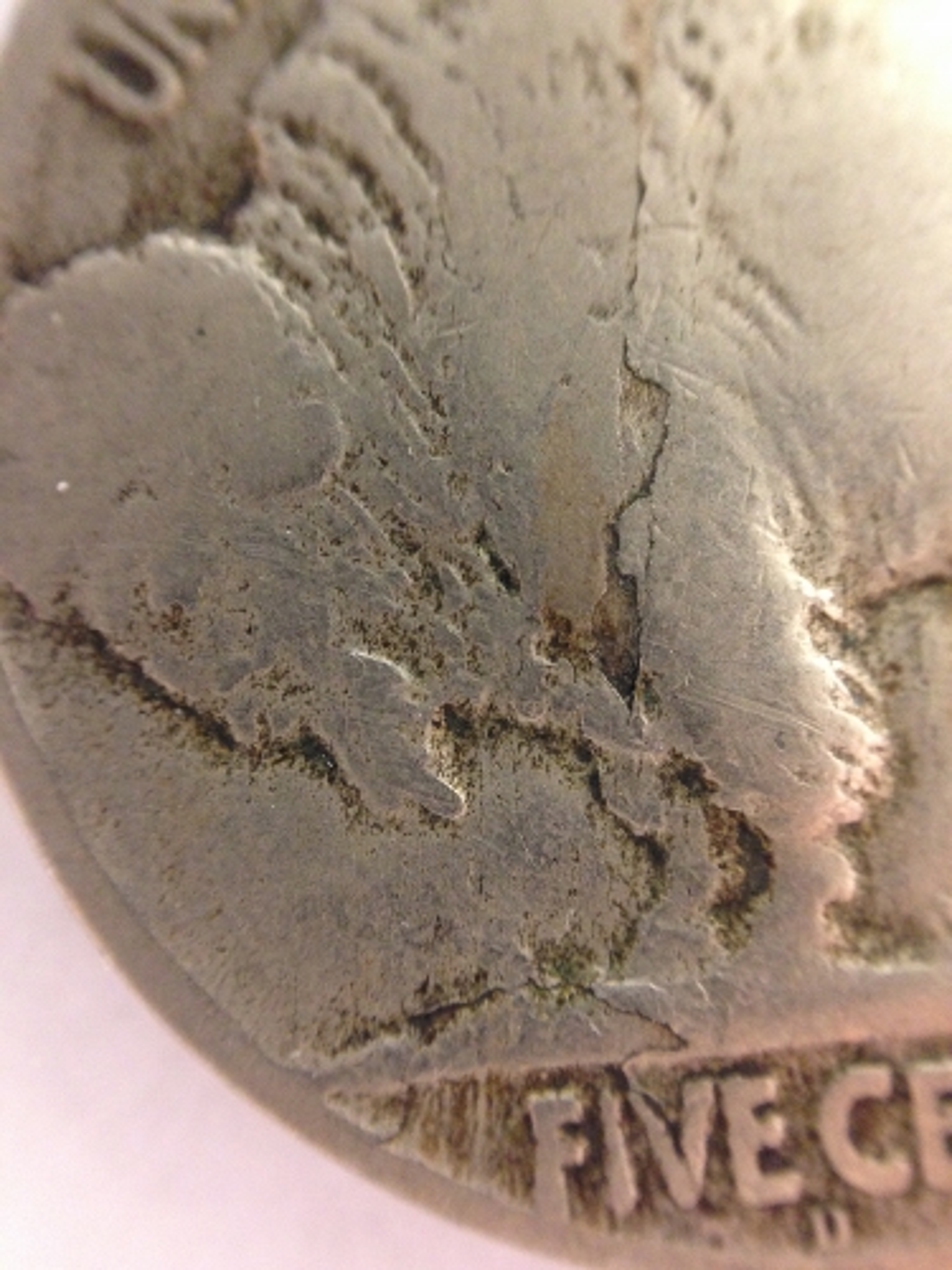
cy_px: 635
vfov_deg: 55.4
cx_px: 476
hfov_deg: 42.9
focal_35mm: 33
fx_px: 1210
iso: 320
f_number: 2.4
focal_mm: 4.12
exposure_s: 1/20
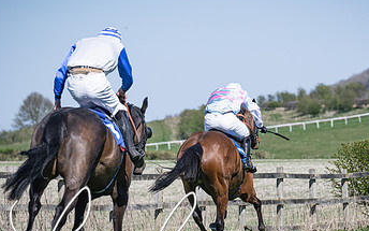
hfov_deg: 6.0
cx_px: 323
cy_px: 207
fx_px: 3490
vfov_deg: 3.8
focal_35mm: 347
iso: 160
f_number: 5
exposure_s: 1/2000
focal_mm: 150
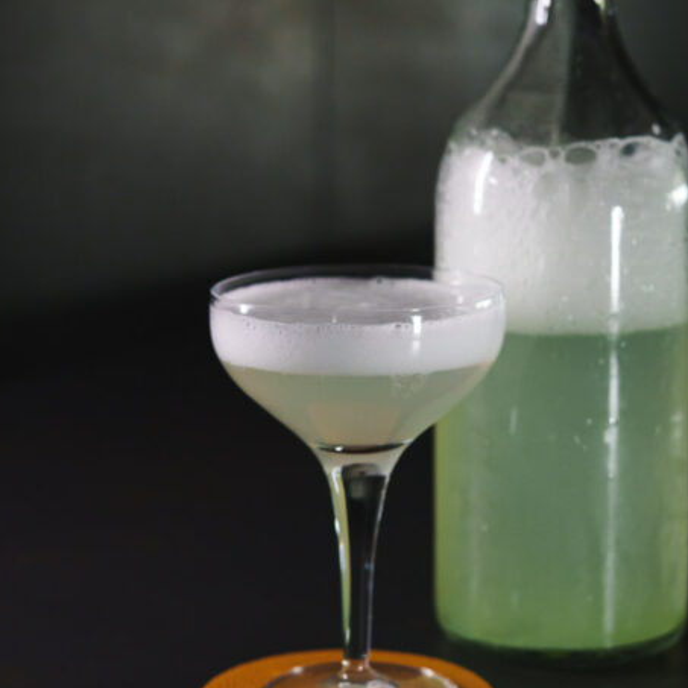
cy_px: 347
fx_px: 2159
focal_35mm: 96
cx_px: 450
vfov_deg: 18.1
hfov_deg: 18.1
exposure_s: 1/250
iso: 1600
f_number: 3.2
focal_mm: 50
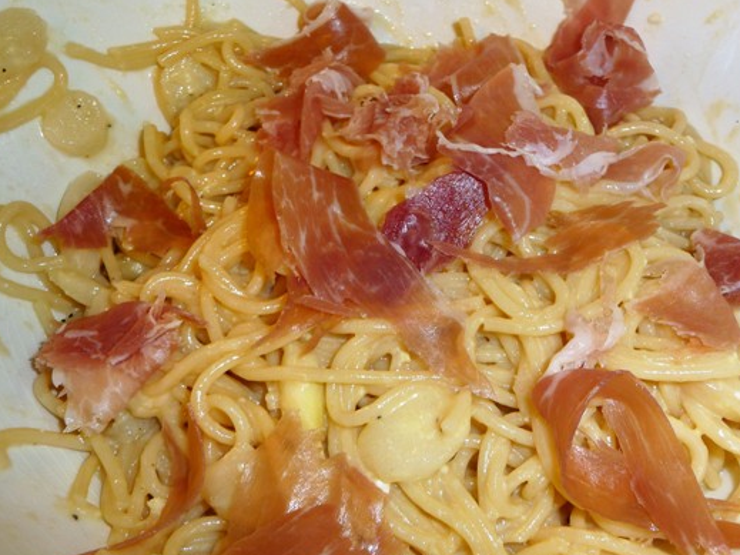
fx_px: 791
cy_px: 314
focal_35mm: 37
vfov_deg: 38.6
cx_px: 419
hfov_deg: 50.0
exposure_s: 1/30
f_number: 3.4
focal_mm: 5
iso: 100
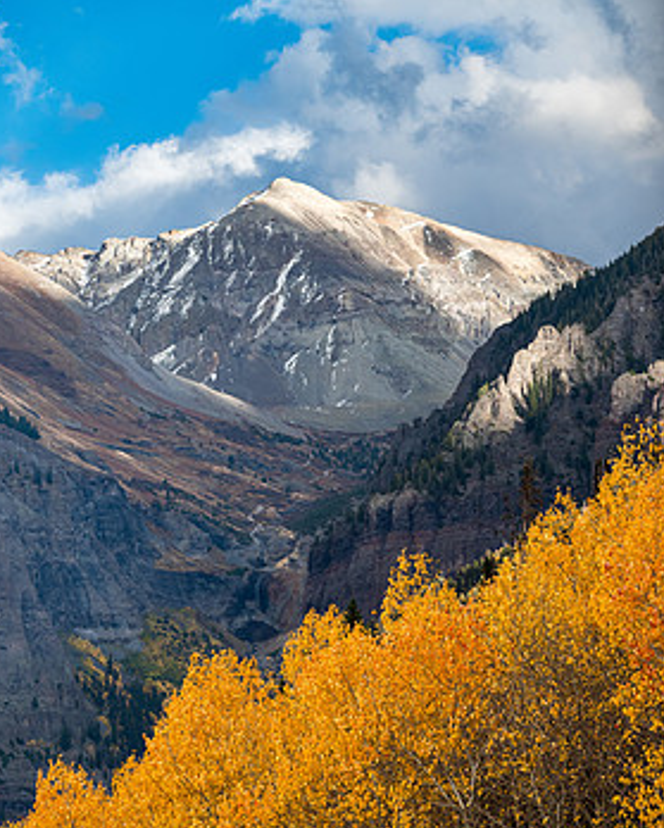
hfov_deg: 7.7
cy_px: 495
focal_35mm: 200
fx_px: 4907
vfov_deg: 9.6
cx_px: 324
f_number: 8
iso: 400
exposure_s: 1/250
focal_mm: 110
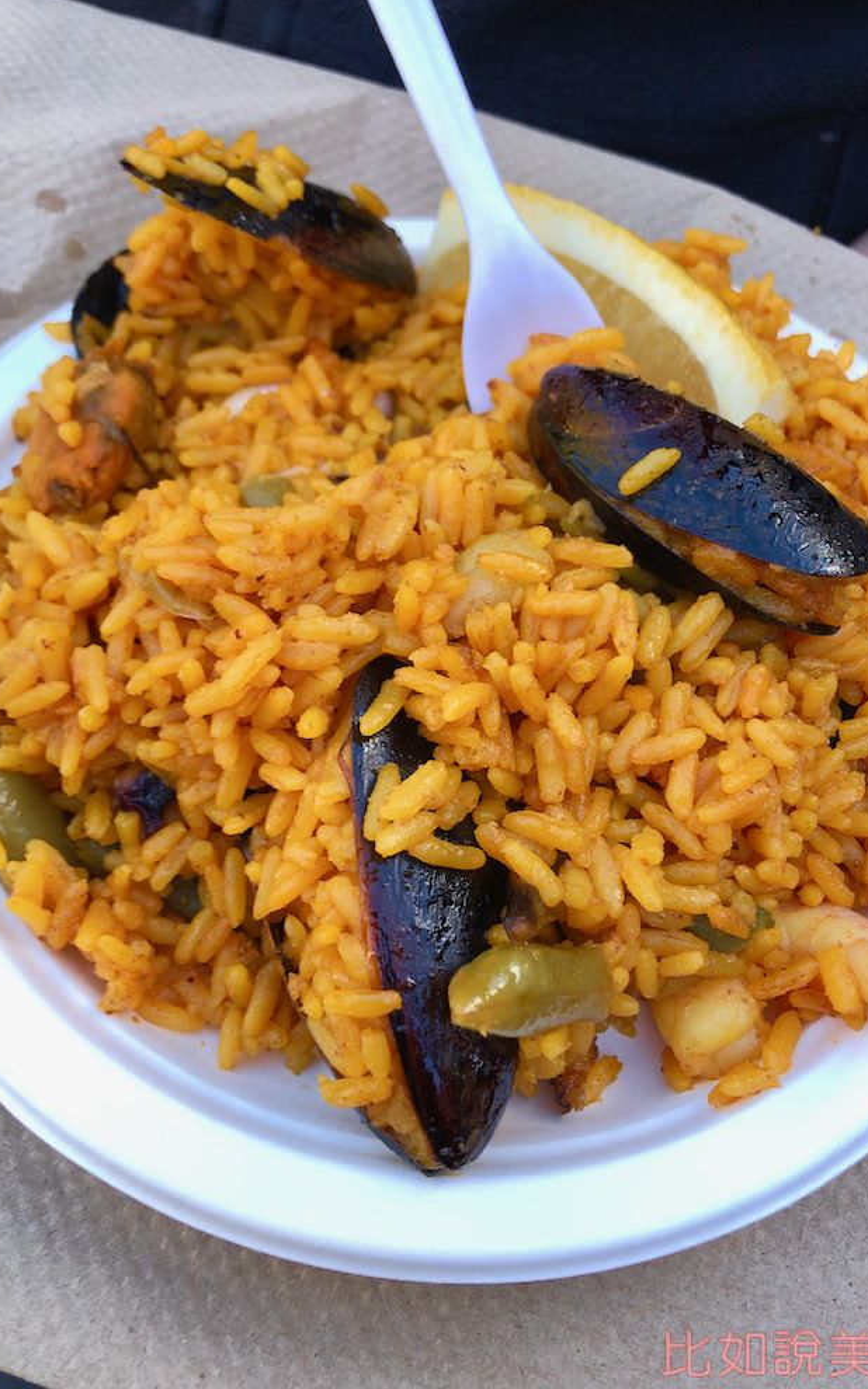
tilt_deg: -57.9
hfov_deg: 41.8
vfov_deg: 62.9
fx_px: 1136
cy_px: 698
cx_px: 437
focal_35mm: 30
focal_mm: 3.99
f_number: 1.8
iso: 50
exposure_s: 1/120
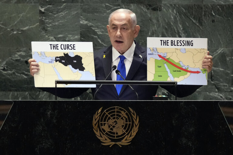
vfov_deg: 2.3
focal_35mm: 600
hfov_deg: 3.4
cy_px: 78
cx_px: 116
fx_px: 3883
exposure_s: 1/250
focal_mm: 400
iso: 4000
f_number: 4
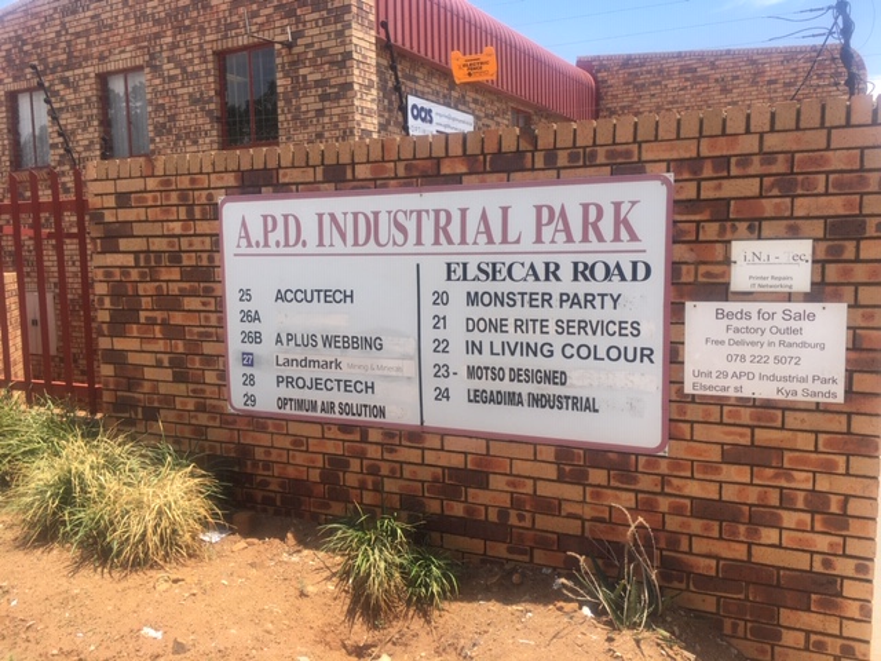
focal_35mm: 29
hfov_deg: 61.7
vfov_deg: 48.2
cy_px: 330
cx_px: 440
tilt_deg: -6.0
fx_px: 738
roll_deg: +1.8
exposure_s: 1/777
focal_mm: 4.15
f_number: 2.2
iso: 25
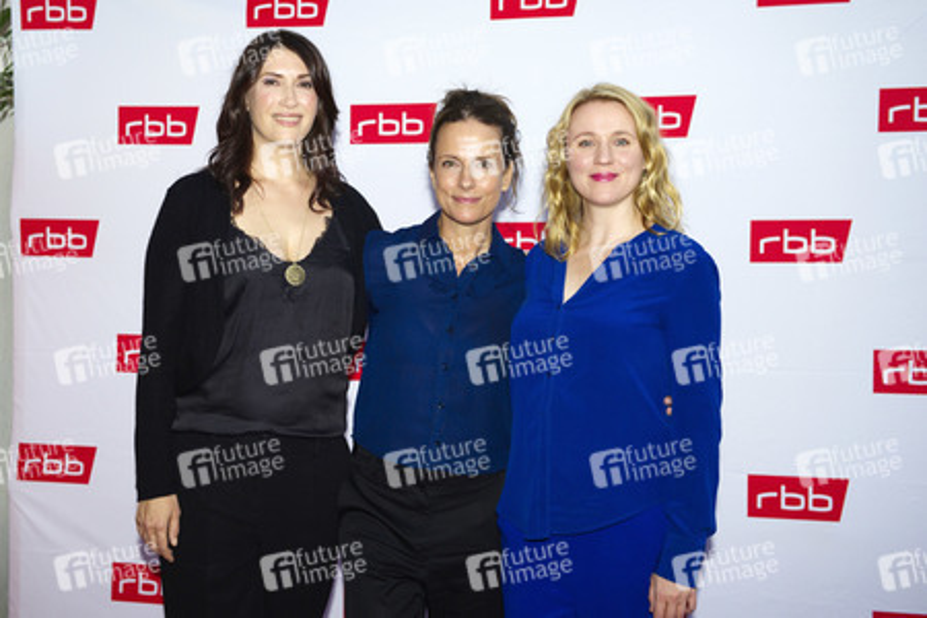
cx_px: 464
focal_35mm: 55
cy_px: 309
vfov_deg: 24.6
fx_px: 1416
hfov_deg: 36.2
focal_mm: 55
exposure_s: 1/160
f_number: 5
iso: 800
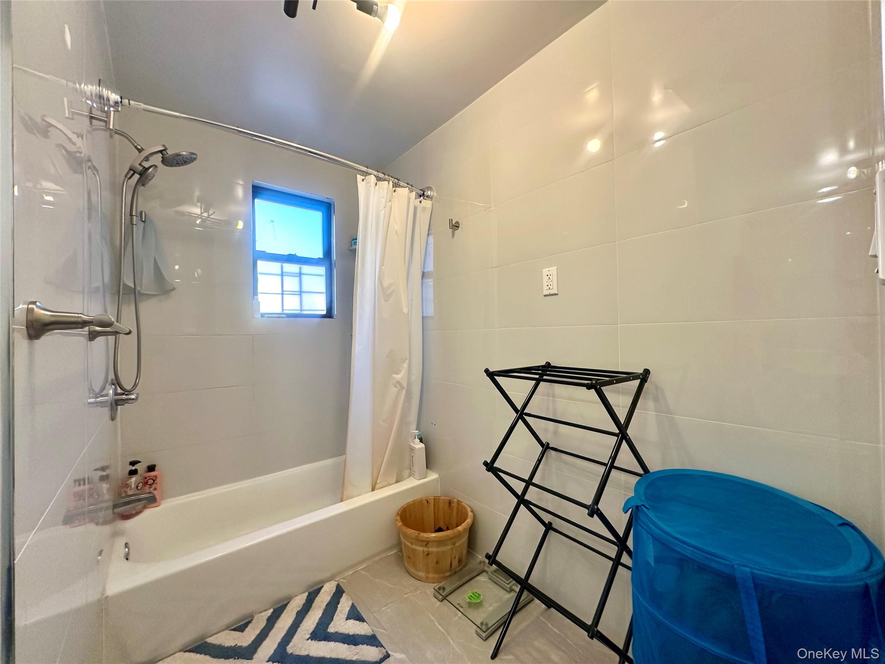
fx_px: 358
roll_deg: +0.7
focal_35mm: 14
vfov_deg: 85.7
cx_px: 442
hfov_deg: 102.1
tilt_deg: +0.7
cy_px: 332
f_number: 2.2
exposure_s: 1/120
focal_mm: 2.22
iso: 200
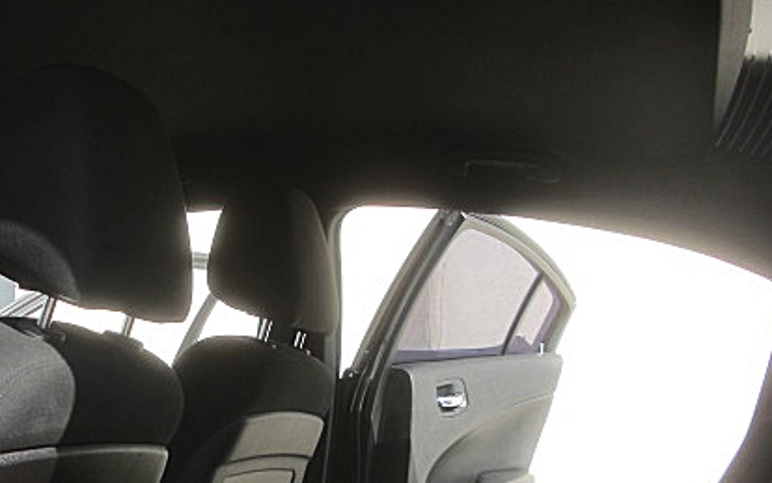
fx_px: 1242
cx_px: 213
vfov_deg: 21.6
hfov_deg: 34.0
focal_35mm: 59
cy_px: 423
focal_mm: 6.3
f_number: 2.8
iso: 50
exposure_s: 1/250
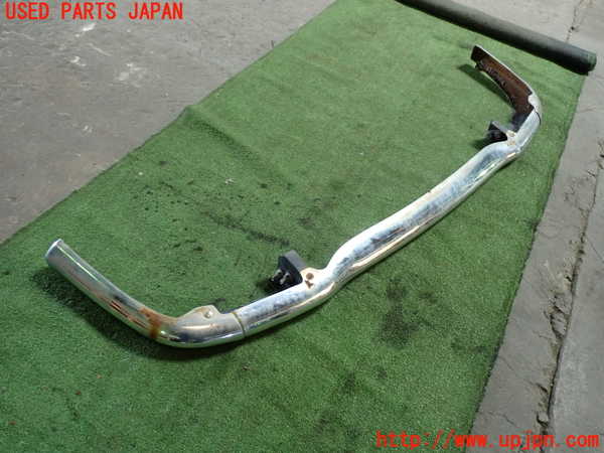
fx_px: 523
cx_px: 302
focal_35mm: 30
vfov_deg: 46.8
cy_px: 226
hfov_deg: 60.0
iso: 200
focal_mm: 5.4
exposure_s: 1/40
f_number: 2.3
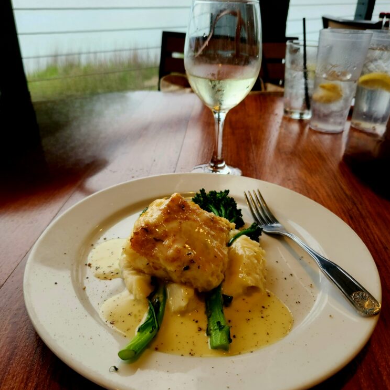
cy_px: 181
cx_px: 201
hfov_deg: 57.3
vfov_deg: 57.2
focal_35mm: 28
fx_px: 357
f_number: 1.8
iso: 100
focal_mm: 5.4
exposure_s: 1/60.2
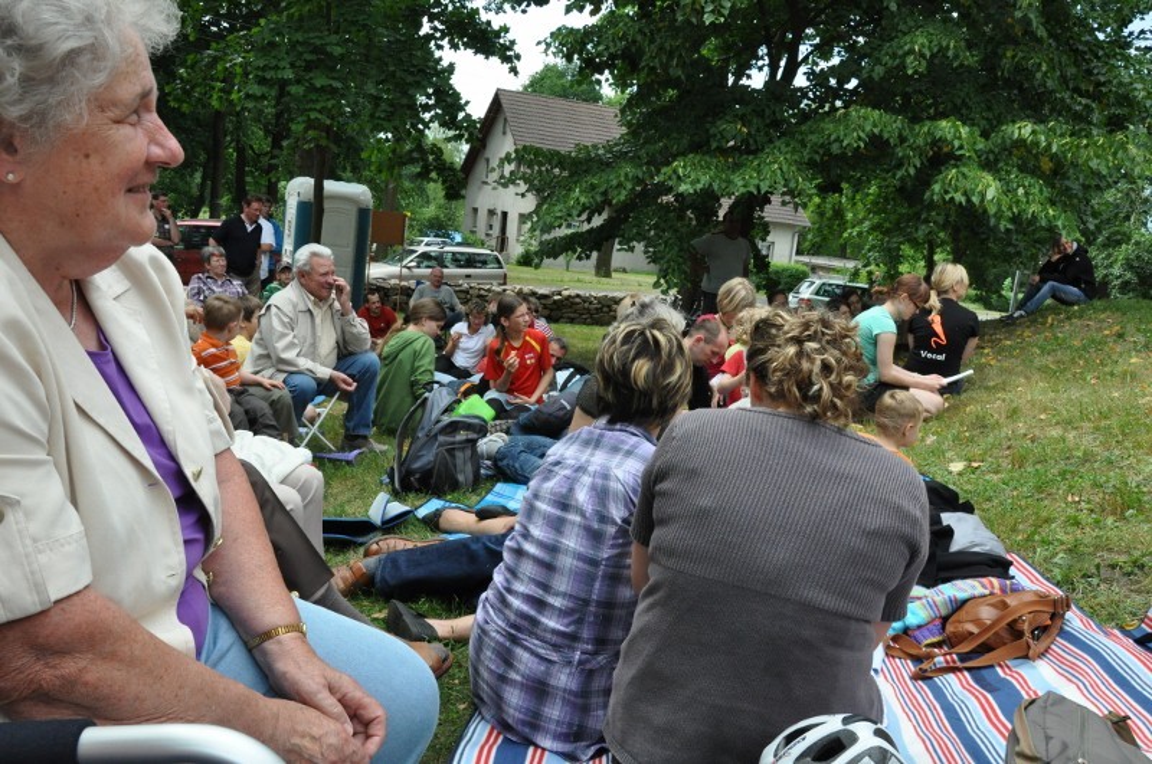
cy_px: 382
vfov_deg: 47.8
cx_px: 576
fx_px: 863
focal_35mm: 27
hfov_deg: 67.5
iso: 1250
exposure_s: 1/500
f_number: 11
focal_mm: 18
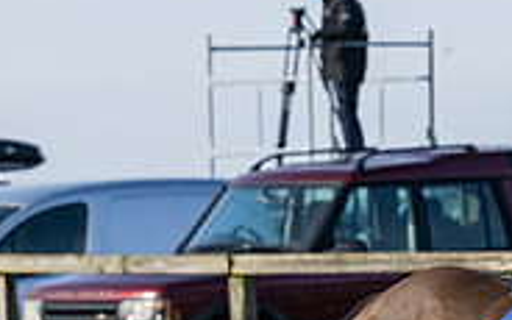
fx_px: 7563
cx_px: 445
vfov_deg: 2.4
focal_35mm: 542
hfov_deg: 3.9
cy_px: 361
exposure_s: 1/2500
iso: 400
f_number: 5
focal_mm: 110
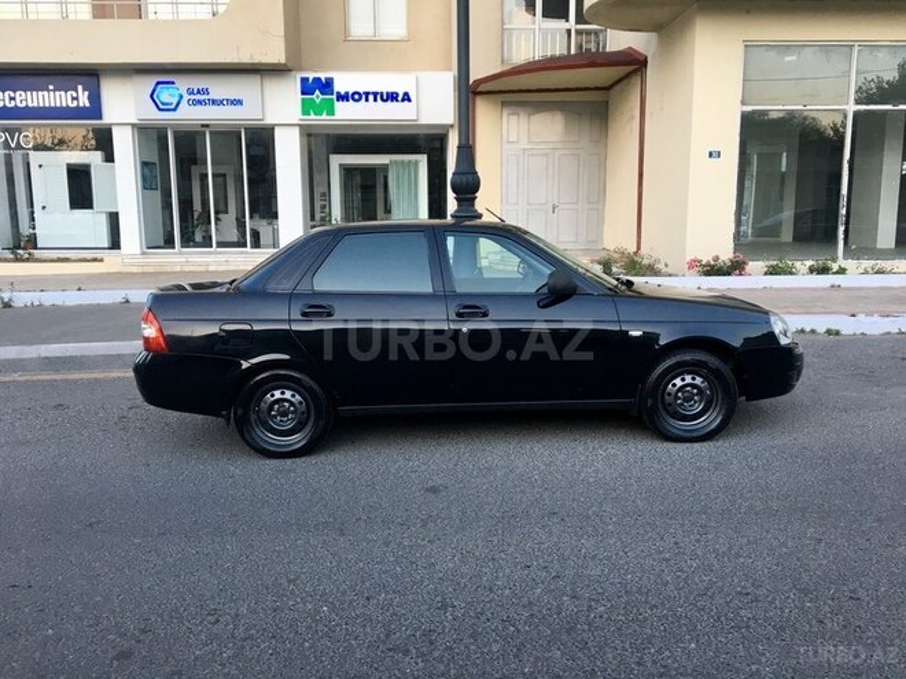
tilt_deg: -8.3
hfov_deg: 61.7
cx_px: 453
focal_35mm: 29
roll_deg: -0.4
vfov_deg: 48.2
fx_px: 759
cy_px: 340
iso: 32
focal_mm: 4.15
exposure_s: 1/33
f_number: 2.2
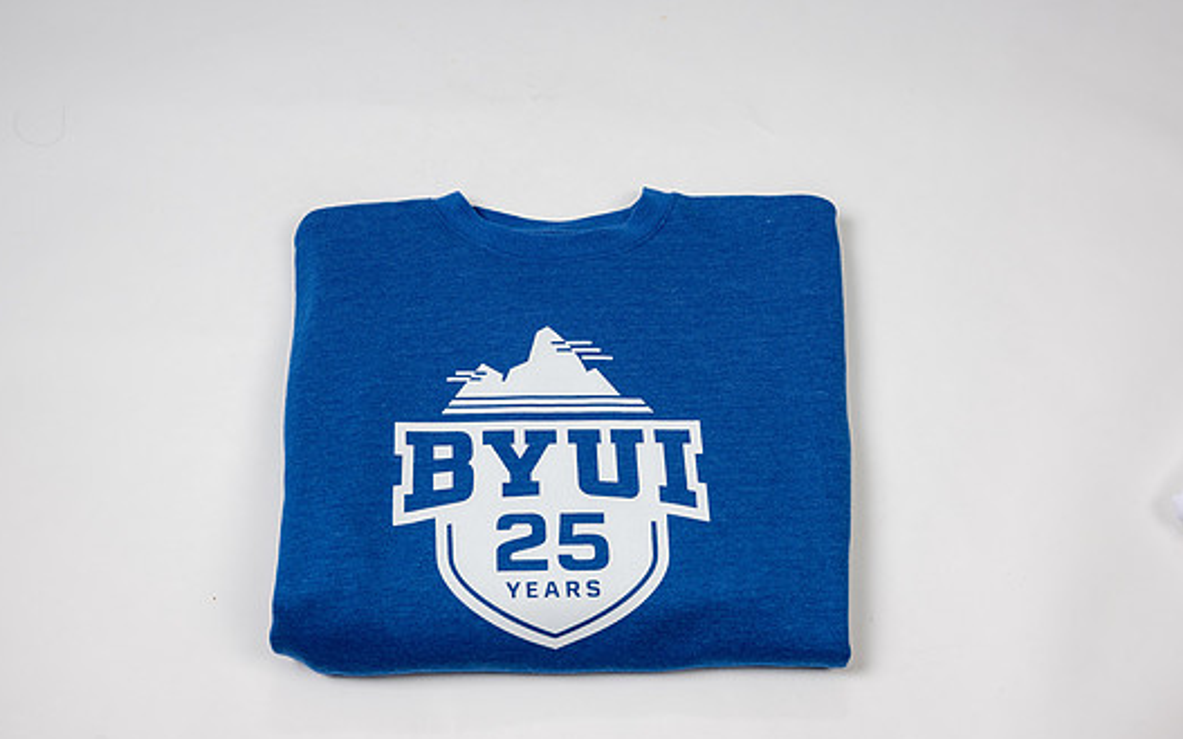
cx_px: 581
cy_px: 396
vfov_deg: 28.0
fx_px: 1483
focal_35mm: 46
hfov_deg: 43.5
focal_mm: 41
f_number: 8
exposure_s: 1/160
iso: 100
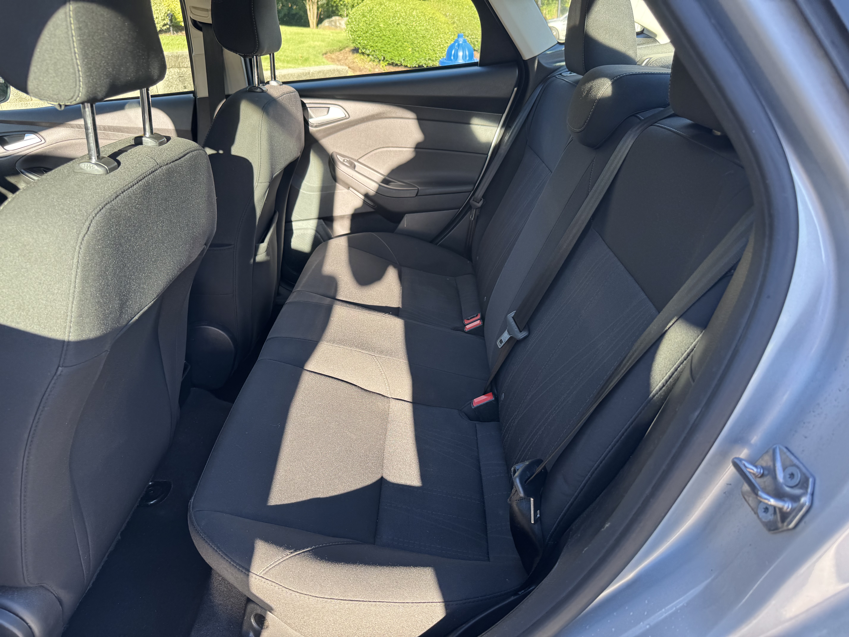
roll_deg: -1.1
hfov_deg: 71.6
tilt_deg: -28.5
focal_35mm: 24
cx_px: 424
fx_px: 589
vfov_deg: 56.8
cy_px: 318
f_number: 1.78
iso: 80
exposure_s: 1/172
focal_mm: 6.76
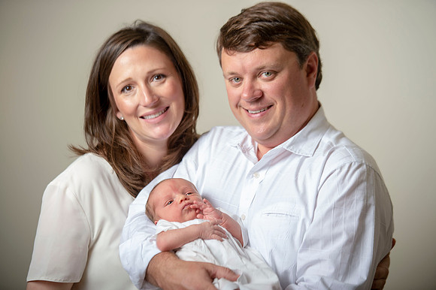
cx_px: 218
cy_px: 145
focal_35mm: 130
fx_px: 1573
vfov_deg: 10.5
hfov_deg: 15.8
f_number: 2.8
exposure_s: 1/200
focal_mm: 130
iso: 80
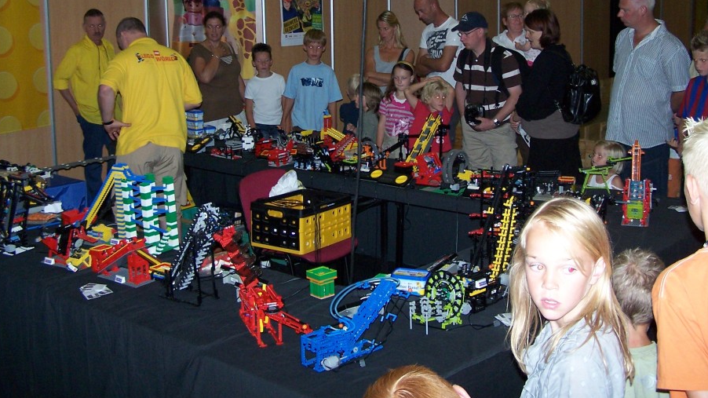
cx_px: 378
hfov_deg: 43.7
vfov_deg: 25.3
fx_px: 882
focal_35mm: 47
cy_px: 124
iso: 140
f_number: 2.8
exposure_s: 1/60
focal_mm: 6.3
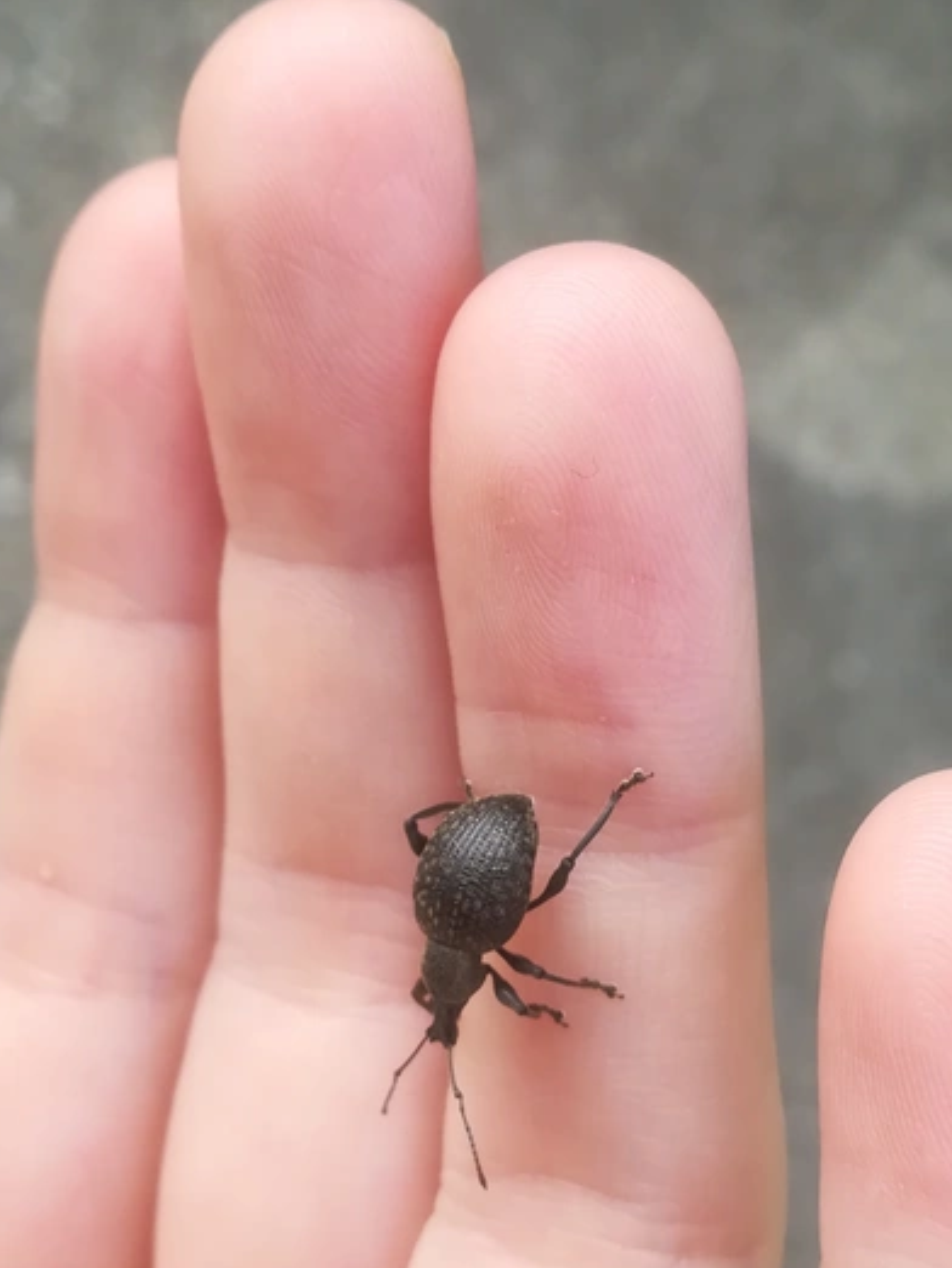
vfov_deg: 38.8
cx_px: 486
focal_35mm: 49
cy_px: 736
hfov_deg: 29.7
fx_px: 1795
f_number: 2.2
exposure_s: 1/191
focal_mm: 3.83
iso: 50
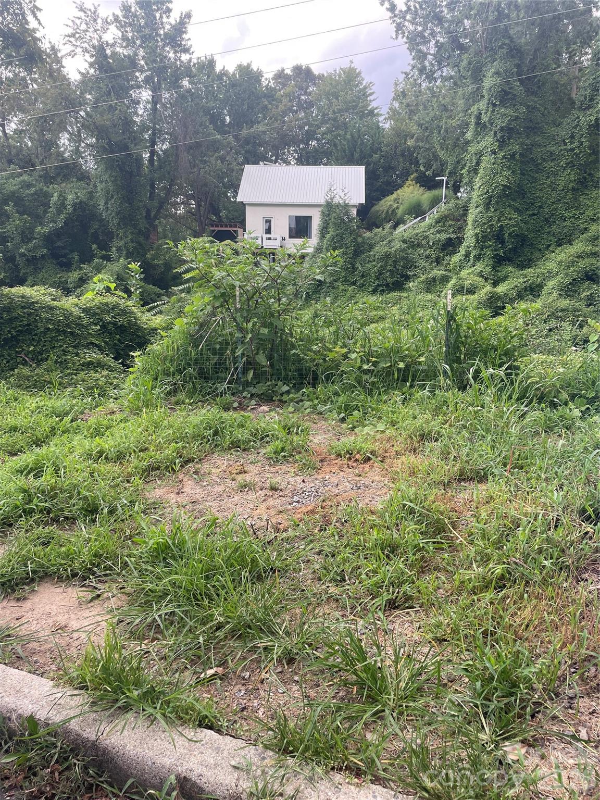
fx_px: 601
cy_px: 400
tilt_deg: -13.2
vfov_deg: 67.3
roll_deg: +0.1
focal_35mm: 26
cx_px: 300
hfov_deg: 53.1
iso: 32
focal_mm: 4.2
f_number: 1.6
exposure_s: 1/209
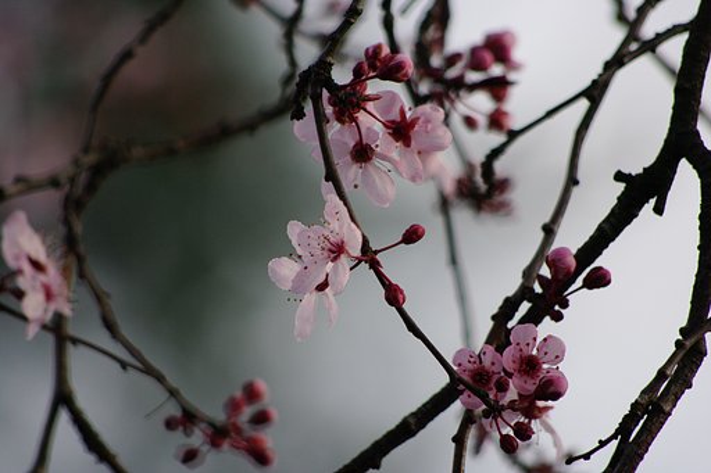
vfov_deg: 3.1
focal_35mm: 450
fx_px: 8884
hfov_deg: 4.6
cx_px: 356
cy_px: 236
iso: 400
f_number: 7.1
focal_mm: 300
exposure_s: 1/200
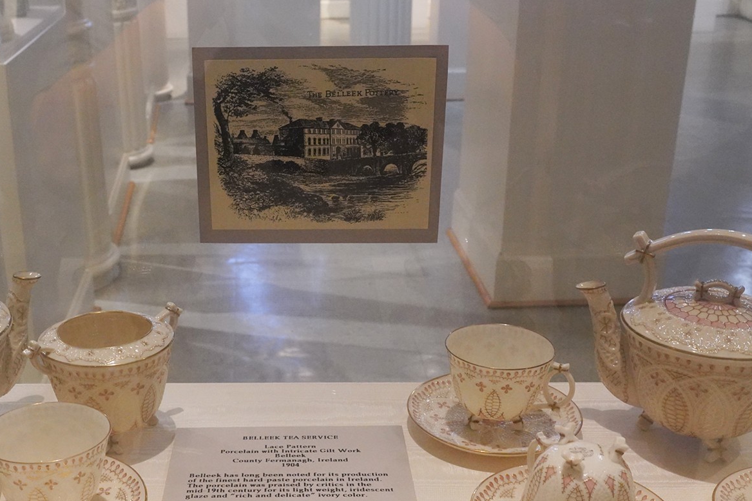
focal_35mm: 48
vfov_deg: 27.9
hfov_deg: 41.0
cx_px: 311
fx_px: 1003
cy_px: 325
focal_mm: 28
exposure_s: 1/80
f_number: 10
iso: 6400
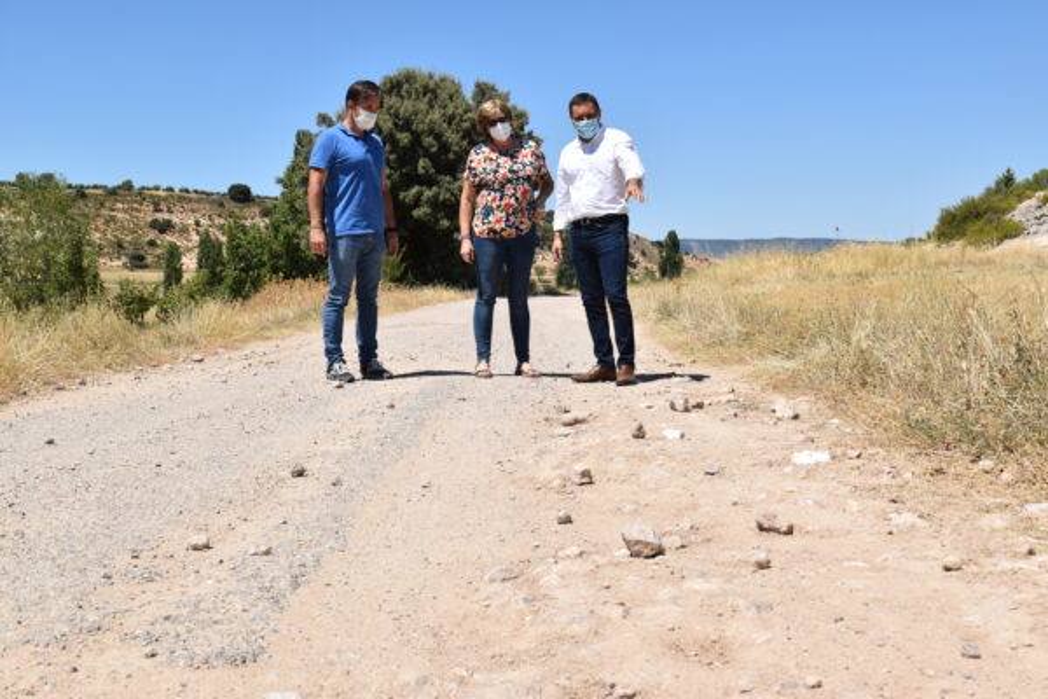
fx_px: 1397
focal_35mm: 48
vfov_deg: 28.1
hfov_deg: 41.1
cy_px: 350
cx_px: 524
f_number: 11
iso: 200
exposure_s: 1/500
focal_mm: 32
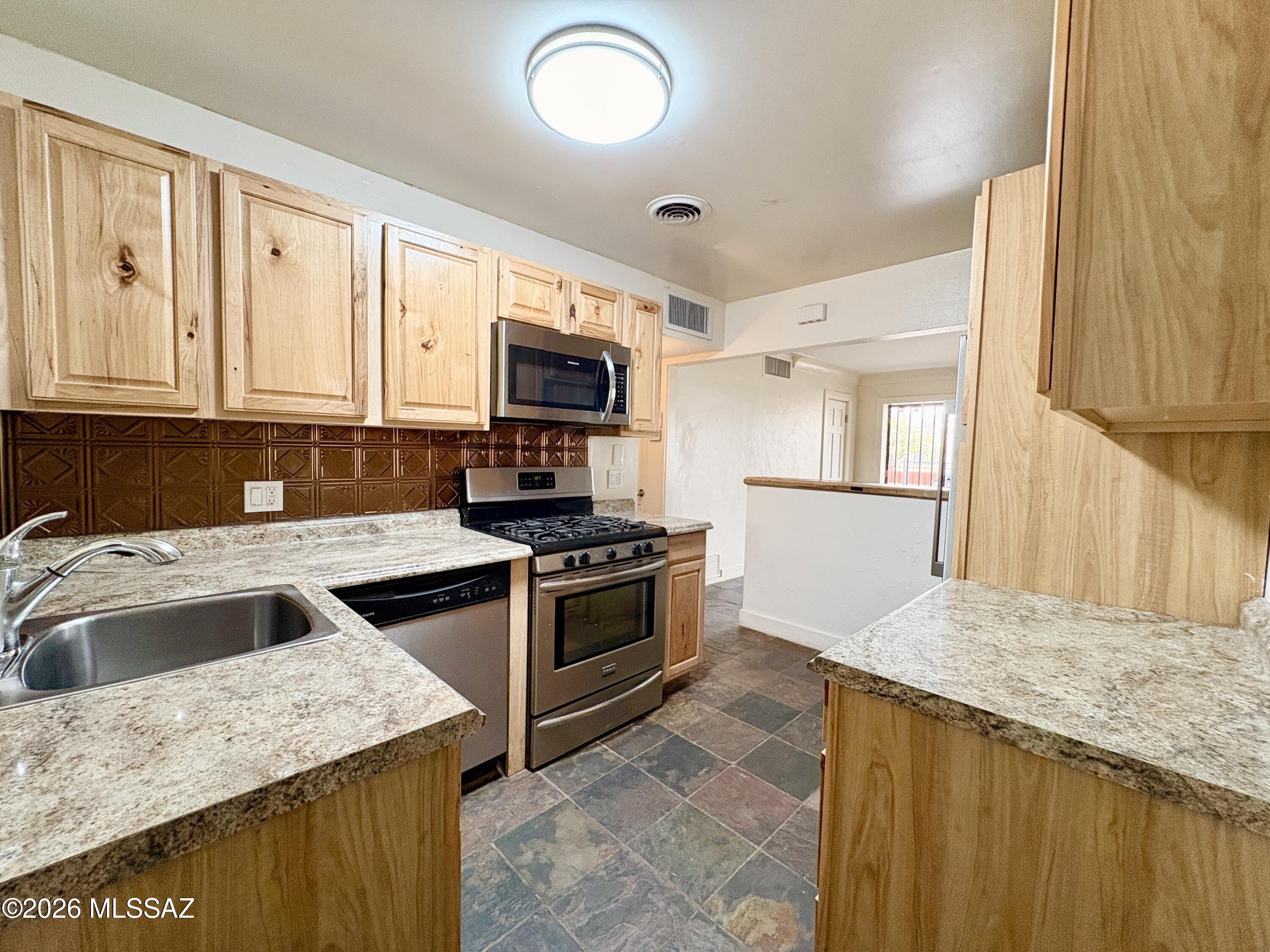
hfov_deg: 102.1
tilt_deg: -2.4
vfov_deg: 85.7
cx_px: 635
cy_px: 476
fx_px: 514
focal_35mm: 14
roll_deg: -1.0
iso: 250
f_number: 2.2
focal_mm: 2.22
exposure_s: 1/60
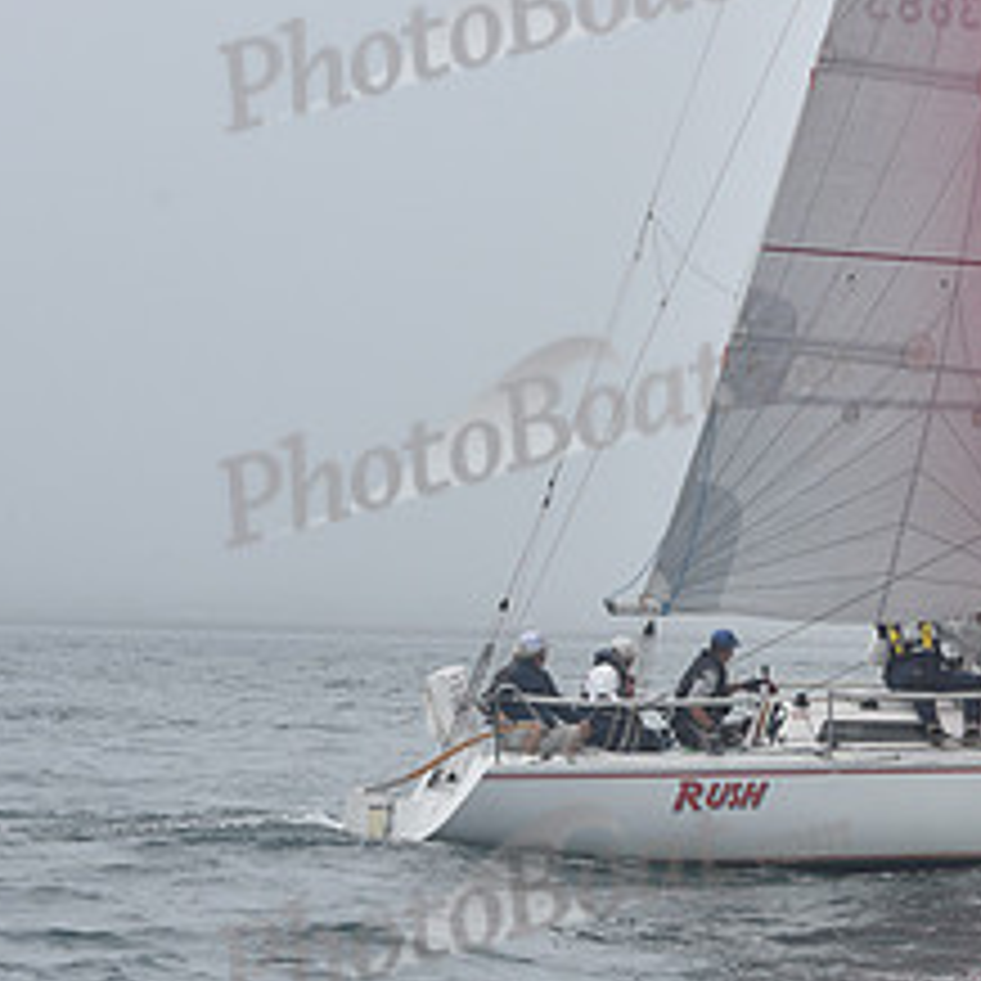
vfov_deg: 11.1
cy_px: 601
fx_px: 5066
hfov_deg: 10.9
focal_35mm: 158
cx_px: 1089
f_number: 10
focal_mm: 70
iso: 250
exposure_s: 1/800
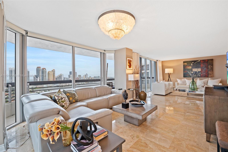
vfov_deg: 81.2
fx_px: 89
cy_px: 76
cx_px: 114
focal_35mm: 14
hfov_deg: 104.2
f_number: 8
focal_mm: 14
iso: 200
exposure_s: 1/15
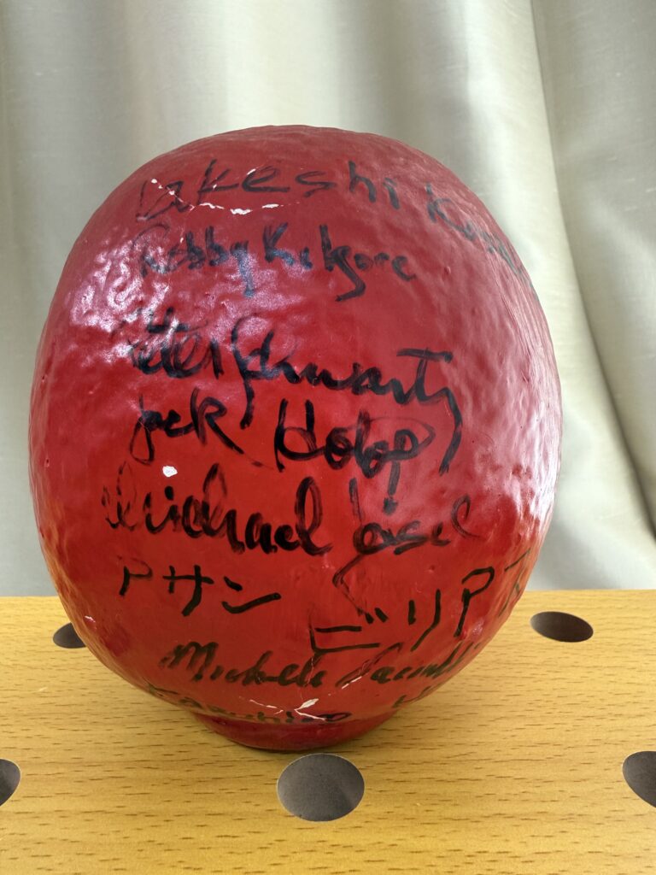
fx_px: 606
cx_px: 328
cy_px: 438
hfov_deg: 56.8
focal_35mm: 24
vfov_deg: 71.6
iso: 400
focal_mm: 2.22
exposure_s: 1/50
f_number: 2.2
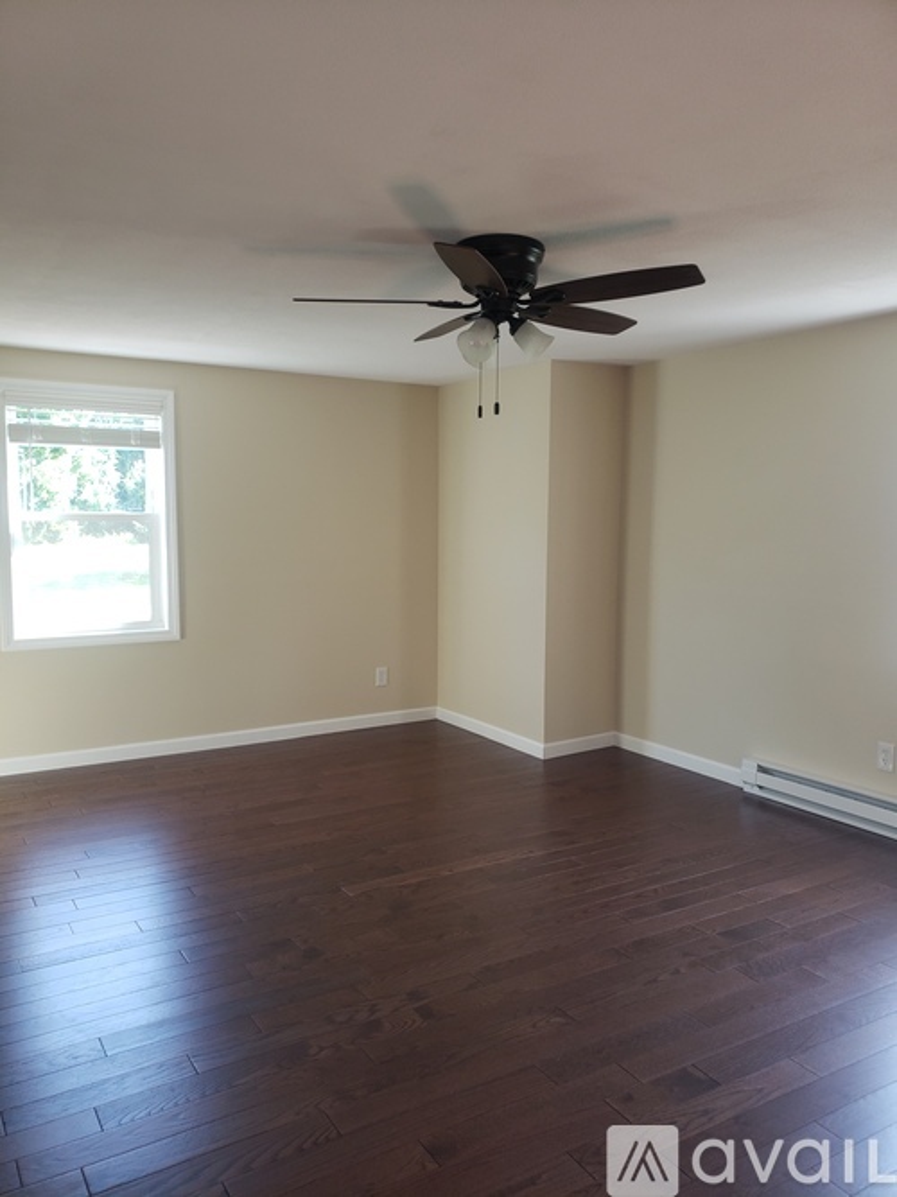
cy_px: 598
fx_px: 899
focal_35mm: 26
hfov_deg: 53.0
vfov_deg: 67.3
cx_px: 448
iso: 100
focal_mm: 4.3
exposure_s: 1/50
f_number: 2.4
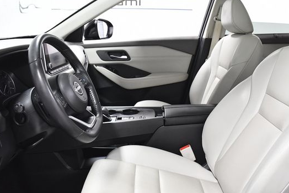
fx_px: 265
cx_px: 152
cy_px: 78
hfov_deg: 57.2
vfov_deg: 39.8
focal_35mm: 33
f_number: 4.5
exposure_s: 1/125
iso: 2500
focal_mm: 18
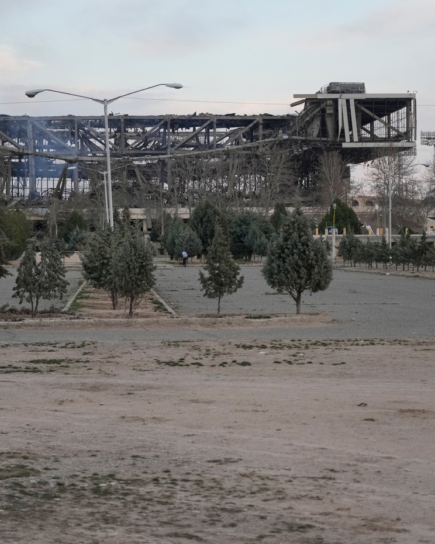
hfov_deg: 16.0
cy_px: 272
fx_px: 1546
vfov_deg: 20.0
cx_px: 194
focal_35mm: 96
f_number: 4
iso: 800
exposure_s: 1/1600
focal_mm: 68
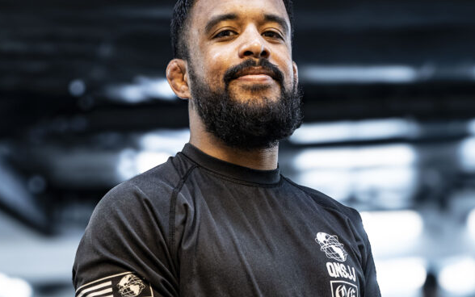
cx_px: 244
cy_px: 342
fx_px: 919
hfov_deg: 29.0
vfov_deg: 17.6
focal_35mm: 71
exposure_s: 1/160
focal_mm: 40
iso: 3200
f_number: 4
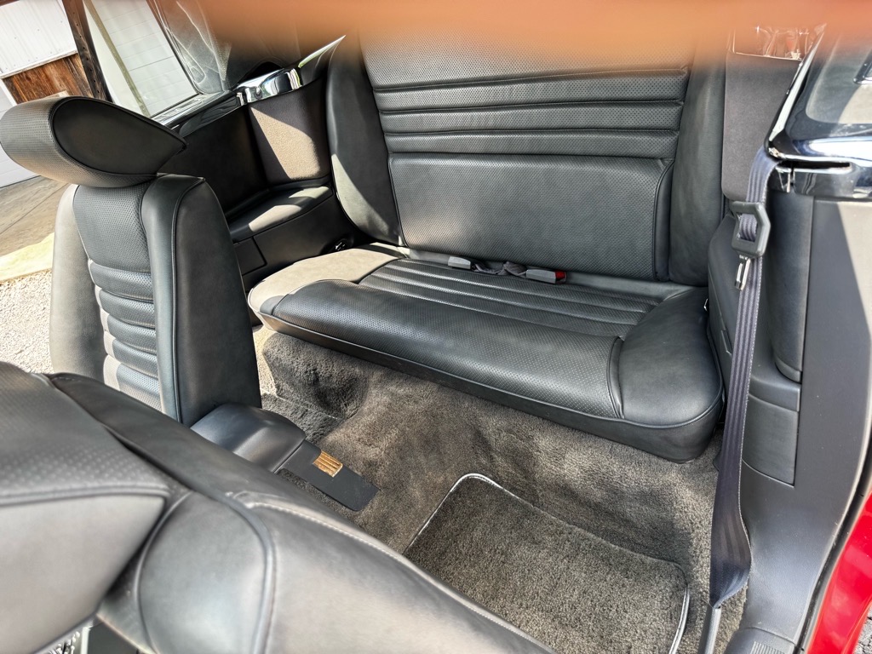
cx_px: 436
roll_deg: +18.1
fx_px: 605
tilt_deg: -32.1
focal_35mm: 24
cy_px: 327
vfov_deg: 56.8
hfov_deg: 71.6
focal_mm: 6.76
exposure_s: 1/189
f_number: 1.78
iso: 64
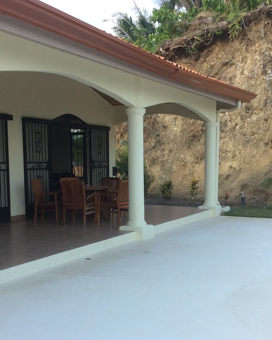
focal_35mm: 52
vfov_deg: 35.8
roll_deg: +2.0
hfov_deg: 29.1
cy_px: 207
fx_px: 523
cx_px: 136
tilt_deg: -6.3
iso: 32
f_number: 2.4
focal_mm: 3.3
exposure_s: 1/590
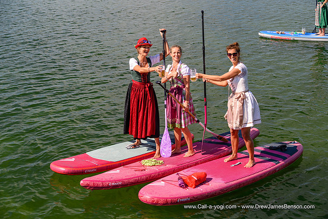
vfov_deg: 18.2
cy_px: 110
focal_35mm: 75
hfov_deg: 27.0
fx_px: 683
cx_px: 164
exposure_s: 1/400
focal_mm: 75
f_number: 5
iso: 200
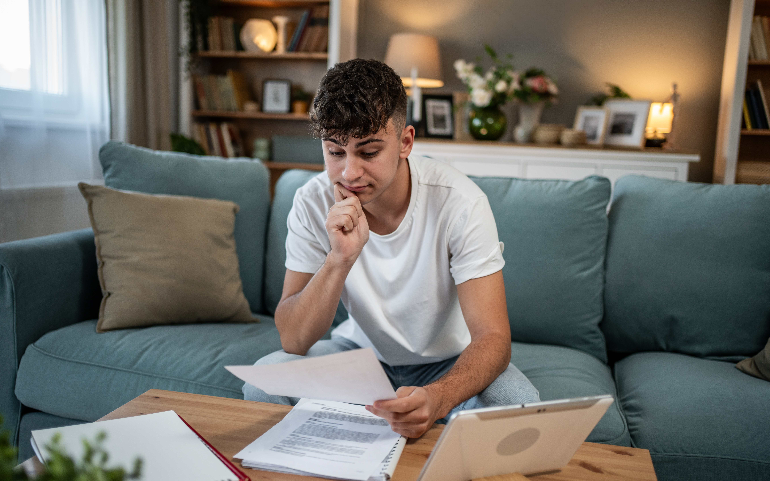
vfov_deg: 35.3
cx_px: 382
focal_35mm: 36
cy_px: 250
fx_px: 755
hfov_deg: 54.0
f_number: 1.8
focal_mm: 35
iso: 640
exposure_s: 1/250
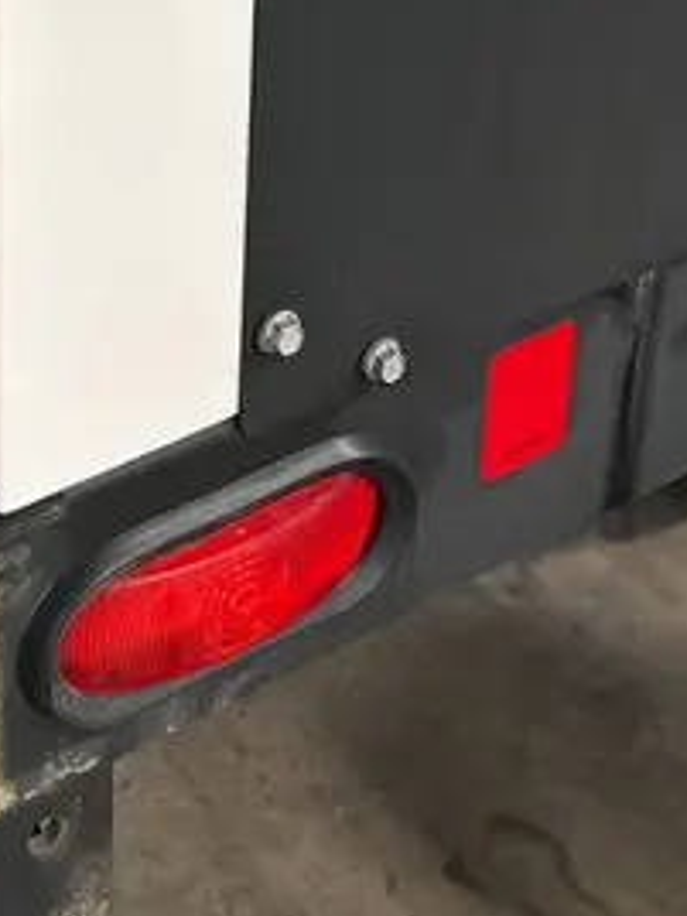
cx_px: -41
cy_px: -265
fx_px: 1879
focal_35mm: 71
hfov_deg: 19.9
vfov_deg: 24.1
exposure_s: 1/63
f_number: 1.5
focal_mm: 5.7
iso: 125
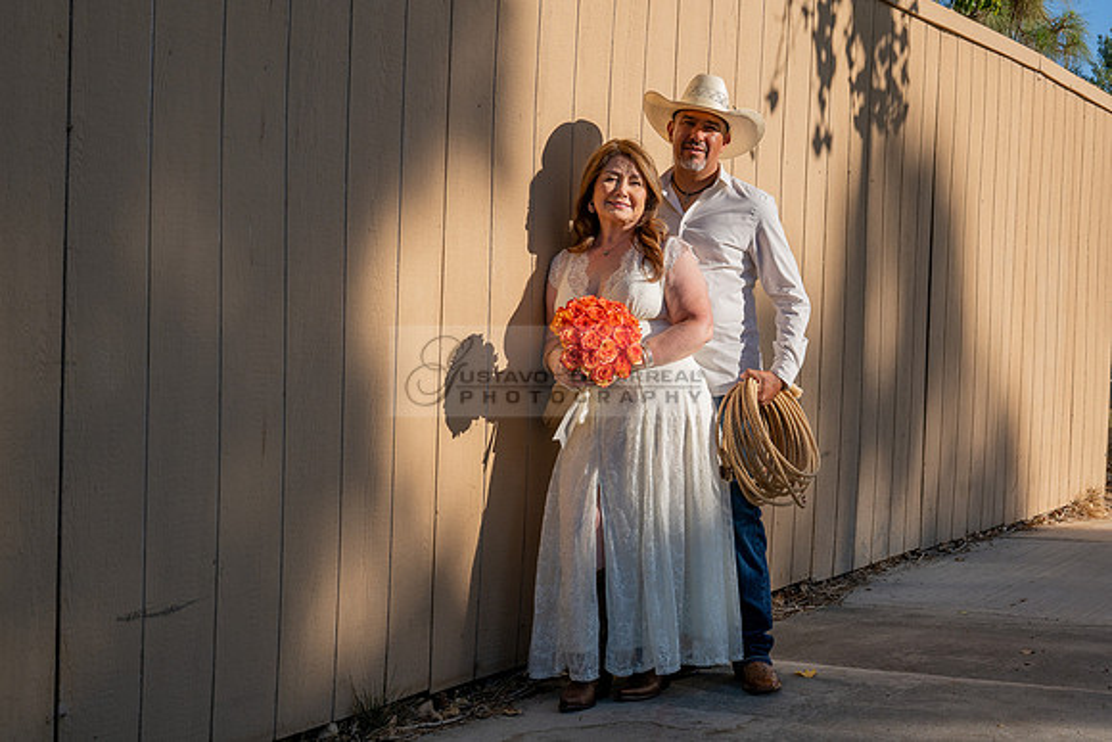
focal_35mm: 51
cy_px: 324
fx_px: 1566
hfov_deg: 39.0
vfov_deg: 26.6
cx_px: 626
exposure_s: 1/400
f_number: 10
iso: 200
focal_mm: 45
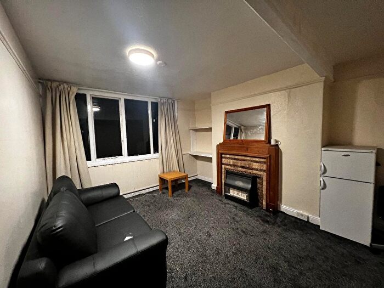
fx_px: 144
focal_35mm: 13
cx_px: 192
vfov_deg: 89.9
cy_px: 144
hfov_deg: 106.2
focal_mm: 1.57
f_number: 1.8
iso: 800
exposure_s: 1/50
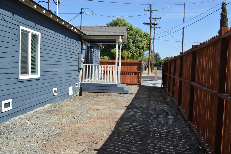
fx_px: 250
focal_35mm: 39
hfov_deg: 49.6
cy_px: 77
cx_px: 116
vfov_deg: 34.1
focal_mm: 26
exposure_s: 1/200
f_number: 7.1
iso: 100
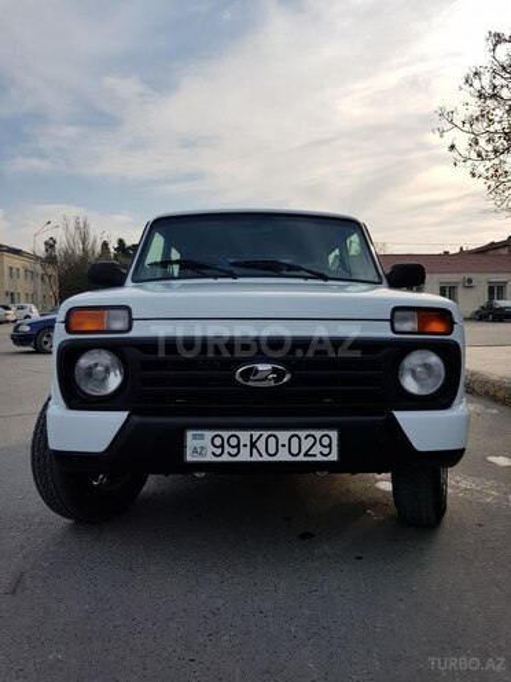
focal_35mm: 26
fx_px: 512
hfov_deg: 53.1
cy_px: 341
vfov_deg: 67.3
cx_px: 256
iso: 40
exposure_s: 1/2488
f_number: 1.7
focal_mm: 4.2
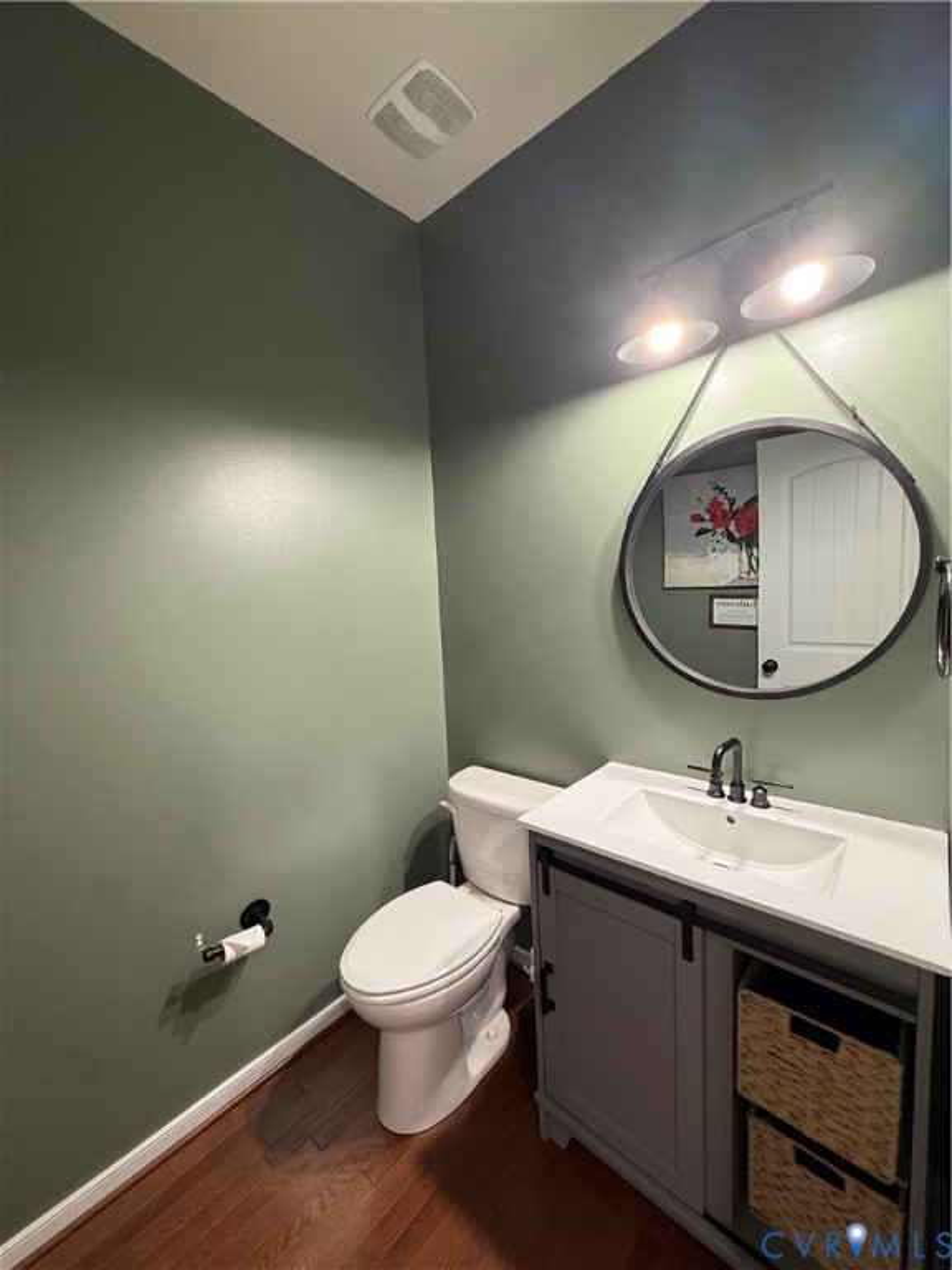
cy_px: 635
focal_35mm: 14
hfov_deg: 85.7
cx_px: 476
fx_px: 513
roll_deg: +2.1
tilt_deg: -5.8
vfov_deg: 102.1
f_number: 2.2
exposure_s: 1/60
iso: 200
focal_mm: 2.22
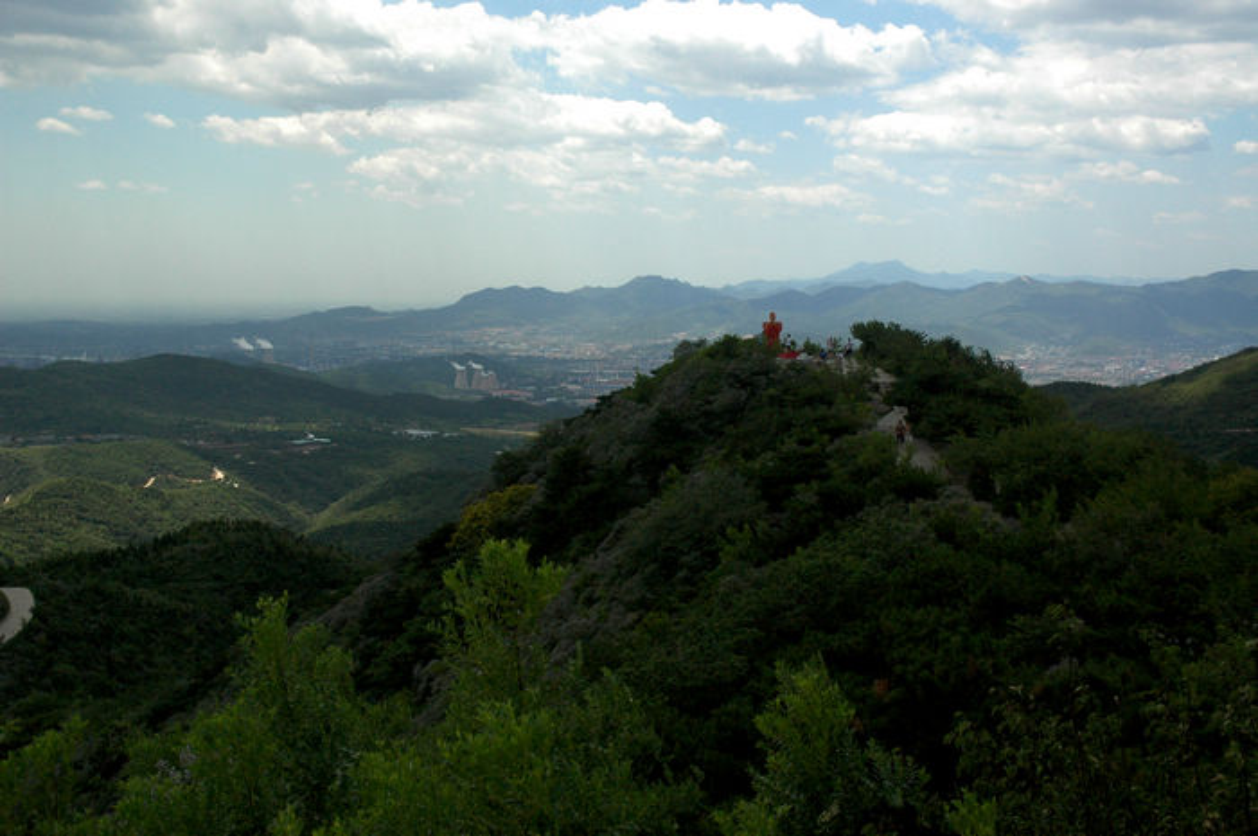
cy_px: 418
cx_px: 629
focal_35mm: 44
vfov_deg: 30.8
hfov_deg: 45.0
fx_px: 1518
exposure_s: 1/640
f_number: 11
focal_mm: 29
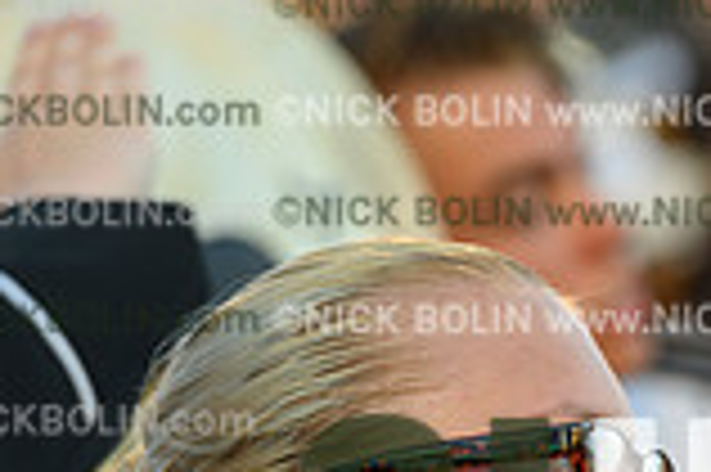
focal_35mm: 735
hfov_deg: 2.8
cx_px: 616
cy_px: 632
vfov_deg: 1.9
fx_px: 14501
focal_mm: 200
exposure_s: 1/125
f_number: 4
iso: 160
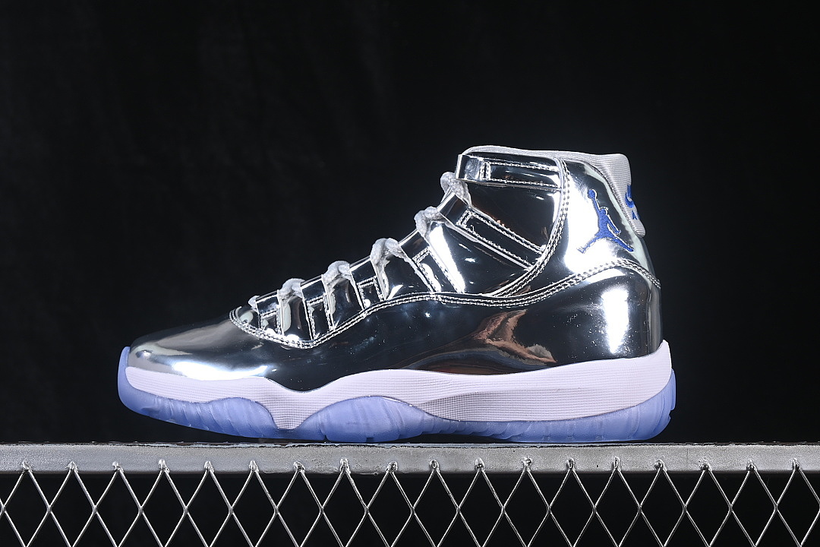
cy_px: 274
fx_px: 1708
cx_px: 410
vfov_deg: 18.2
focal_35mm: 75
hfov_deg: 27.0
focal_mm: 50
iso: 160
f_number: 8
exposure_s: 1/80
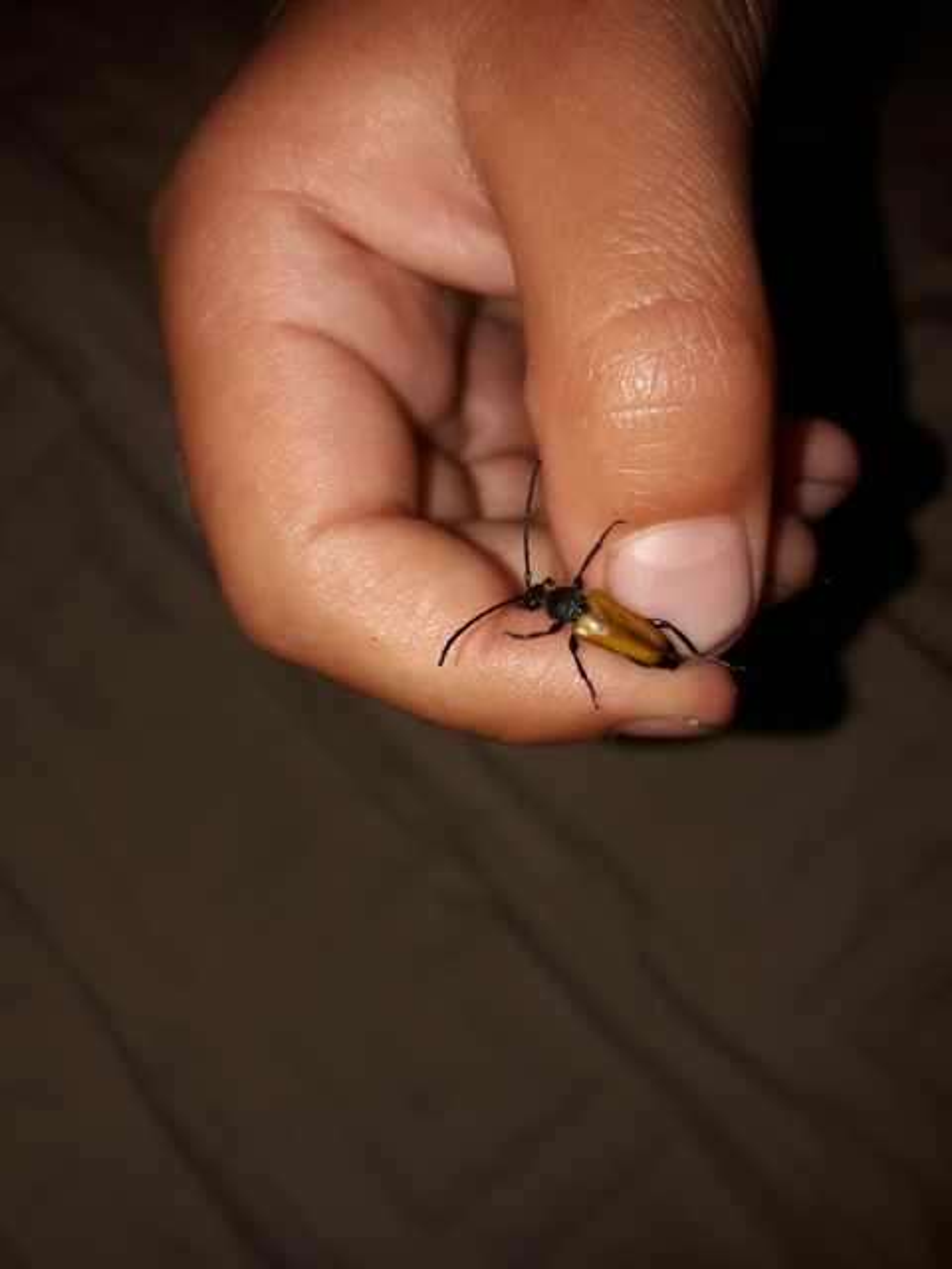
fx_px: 1027
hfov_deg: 49.7
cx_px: 476
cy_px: 634
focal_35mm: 28
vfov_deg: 63.4
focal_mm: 3.7
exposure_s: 1/509
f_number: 1.9
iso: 40
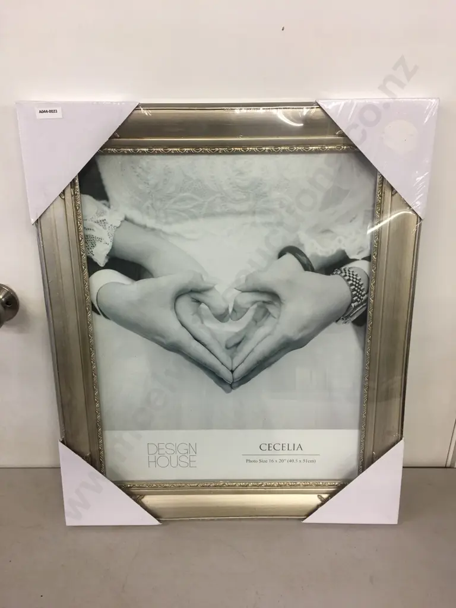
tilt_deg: -25.5
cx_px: 228
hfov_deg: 48.2
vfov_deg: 61.7
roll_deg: -0.7
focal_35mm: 29
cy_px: 304
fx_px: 509
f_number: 2.2
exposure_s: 1/33
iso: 50
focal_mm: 4.15
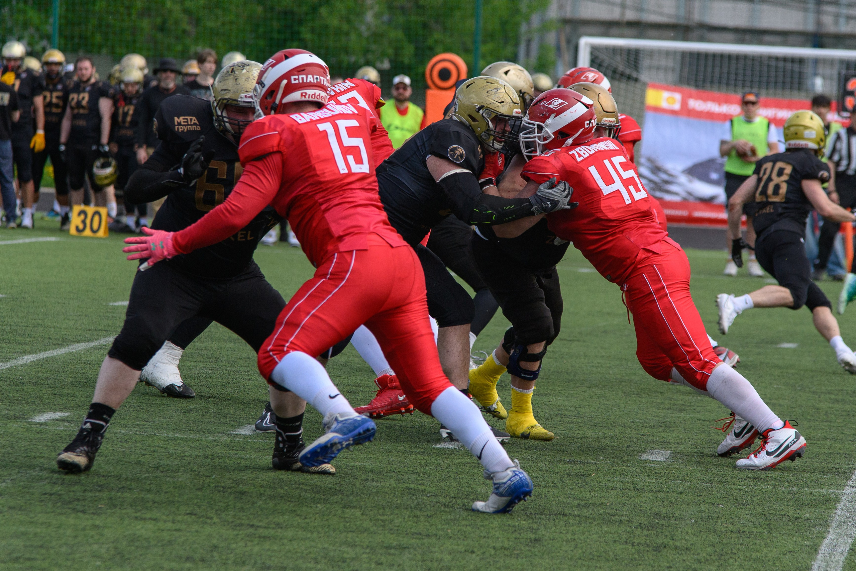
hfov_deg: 8.5
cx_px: 436
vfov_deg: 5.7
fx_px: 5736
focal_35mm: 241
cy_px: 246
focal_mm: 140
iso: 400
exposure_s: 1/3200
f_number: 4.5
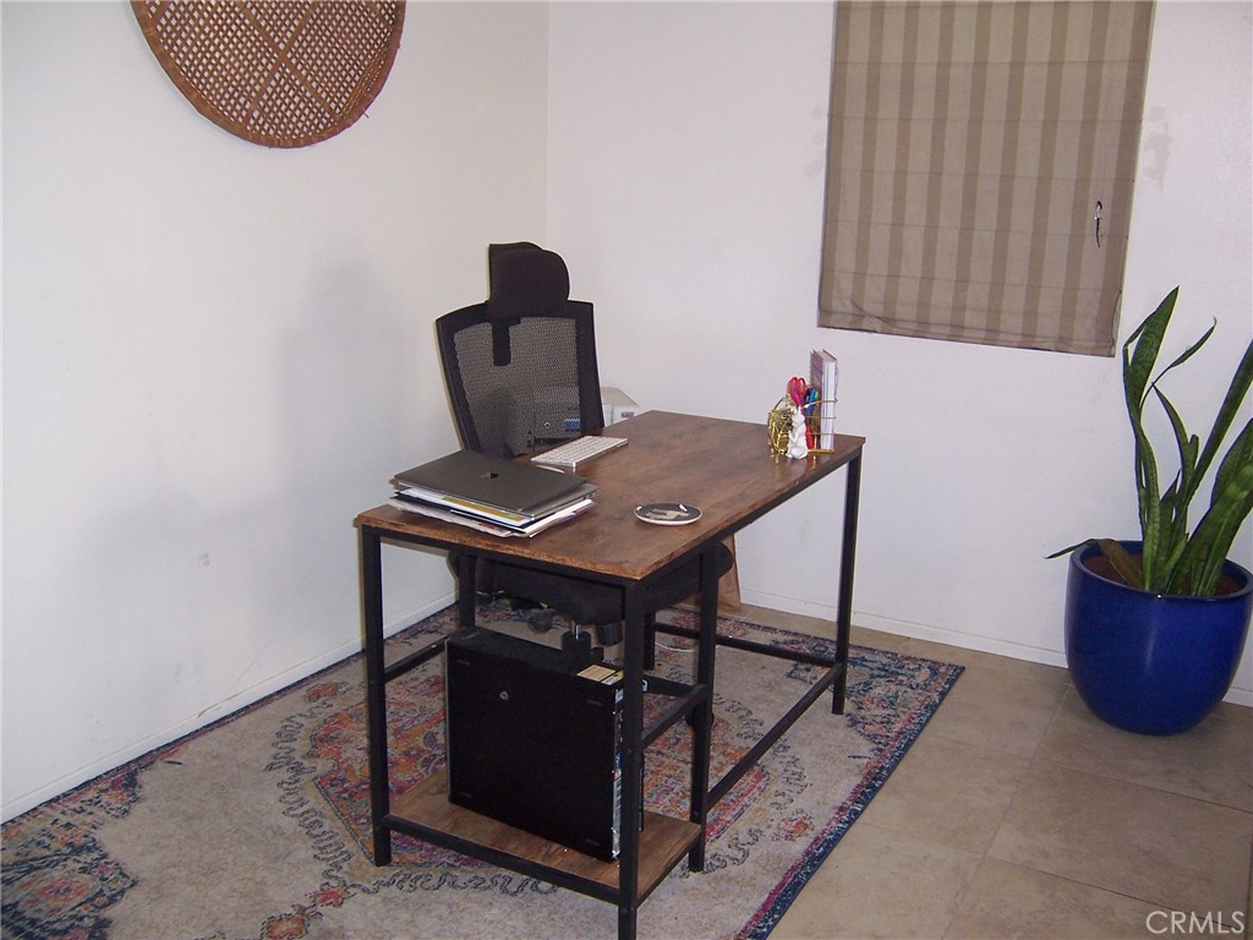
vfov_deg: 42.9
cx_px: 626
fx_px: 1195
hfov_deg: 55.4
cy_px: 470
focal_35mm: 33
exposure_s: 1/60
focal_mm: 5.5
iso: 140
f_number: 2.8
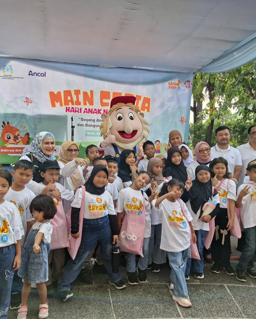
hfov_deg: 48.5
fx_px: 284
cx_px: 121
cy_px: 159
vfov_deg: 58.8
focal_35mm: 30
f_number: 1.8
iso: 50
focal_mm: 5.54
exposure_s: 1/318
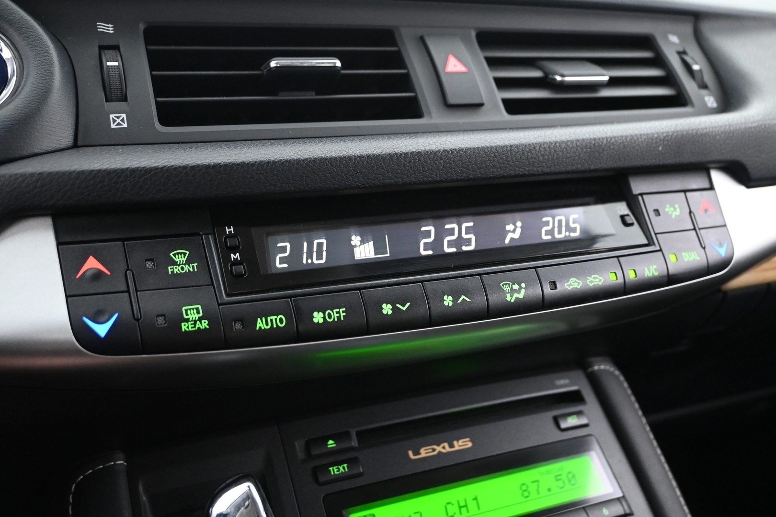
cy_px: 258
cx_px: 388
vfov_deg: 40.0
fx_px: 711
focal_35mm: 33
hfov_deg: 57.2
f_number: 4
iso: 3200
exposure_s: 1/13
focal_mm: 22
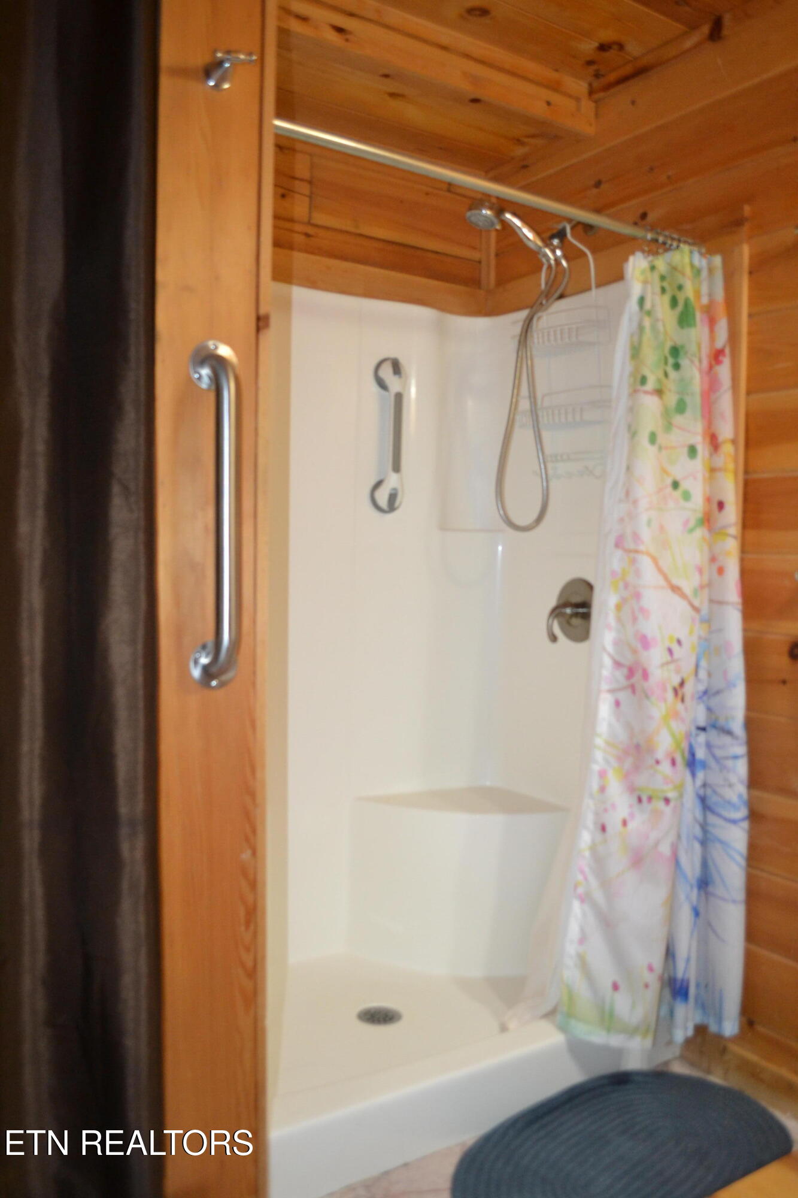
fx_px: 898
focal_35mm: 27
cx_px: 399
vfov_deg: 67.4
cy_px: 599
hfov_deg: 47.9
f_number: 3.5
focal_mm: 18
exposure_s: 1/60
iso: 1100
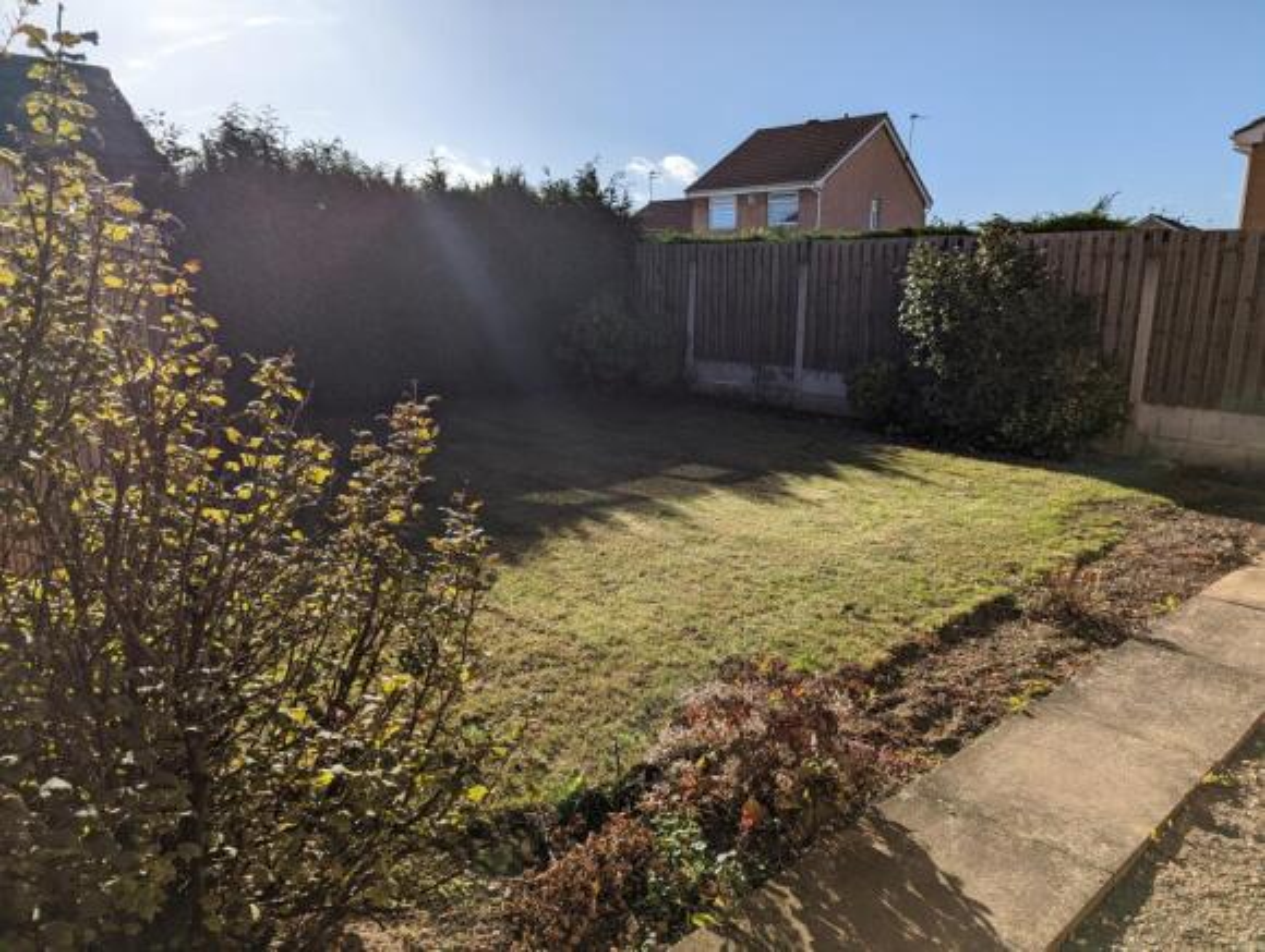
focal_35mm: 24
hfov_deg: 71.5
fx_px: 879
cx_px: 632
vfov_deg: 57.0
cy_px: 476
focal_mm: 6.81
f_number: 1.85
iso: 45
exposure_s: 1/3333
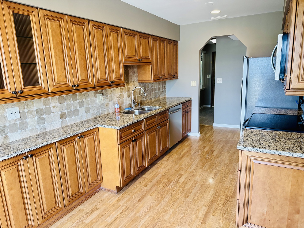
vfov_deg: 56.8
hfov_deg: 71.6
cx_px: 152
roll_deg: +2.5
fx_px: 211
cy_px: 114
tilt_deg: -12.2
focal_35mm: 24
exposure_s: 1/120
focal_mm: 6.76
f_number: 1.78
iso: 160
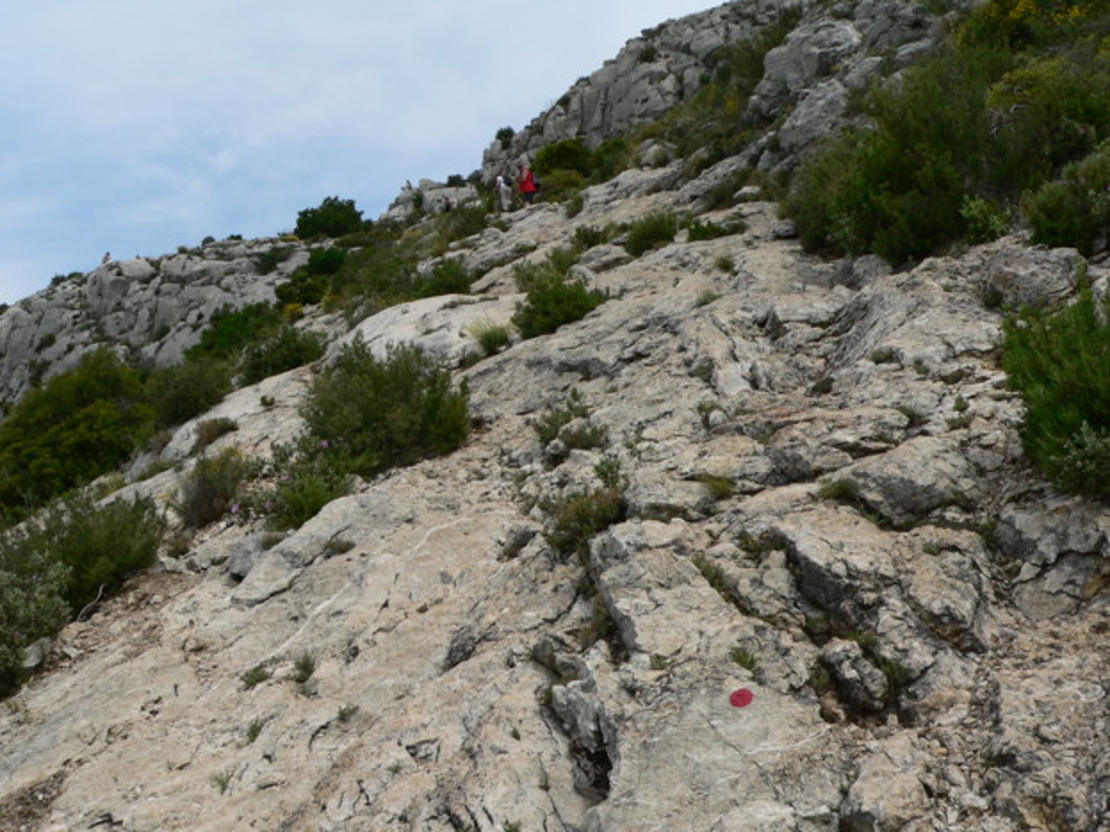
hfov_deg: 50.1
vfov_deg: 38.7
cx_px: 549
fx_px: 1186
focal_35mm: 37
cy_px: 419
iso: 80
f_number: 5.2
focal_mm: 6
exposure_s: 1/500
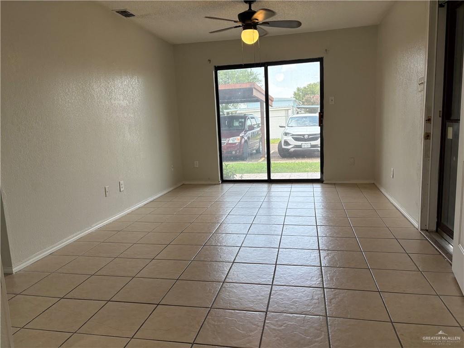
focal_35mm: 26
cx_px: 232
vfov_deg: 53.1
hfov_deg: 67.3
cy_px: 174
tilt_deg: -8.9
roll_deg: +3.4
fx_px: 349
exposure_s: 1/241
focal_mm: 5.96
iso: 100
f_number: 1.6
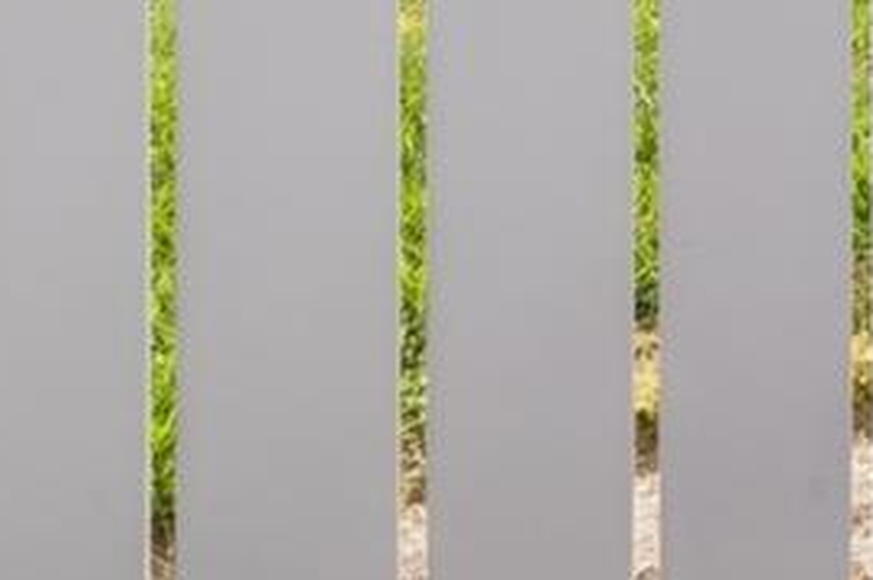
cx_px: 2638
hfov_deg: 10.9
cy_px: -456
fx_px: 2949
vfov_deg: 10.6
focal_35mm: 122
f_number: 22
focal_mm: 16.1
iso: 100
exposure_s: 1/25
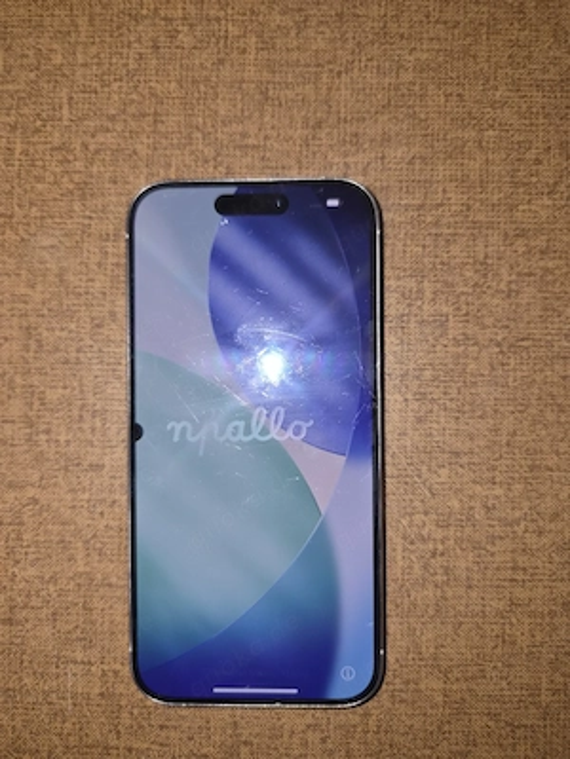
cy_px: 380
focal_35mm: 23
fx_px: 505
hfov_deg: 58.9
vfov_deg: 73.9
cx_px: 285
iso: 100
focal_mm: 5.4
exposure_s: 1/24
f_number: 1.8
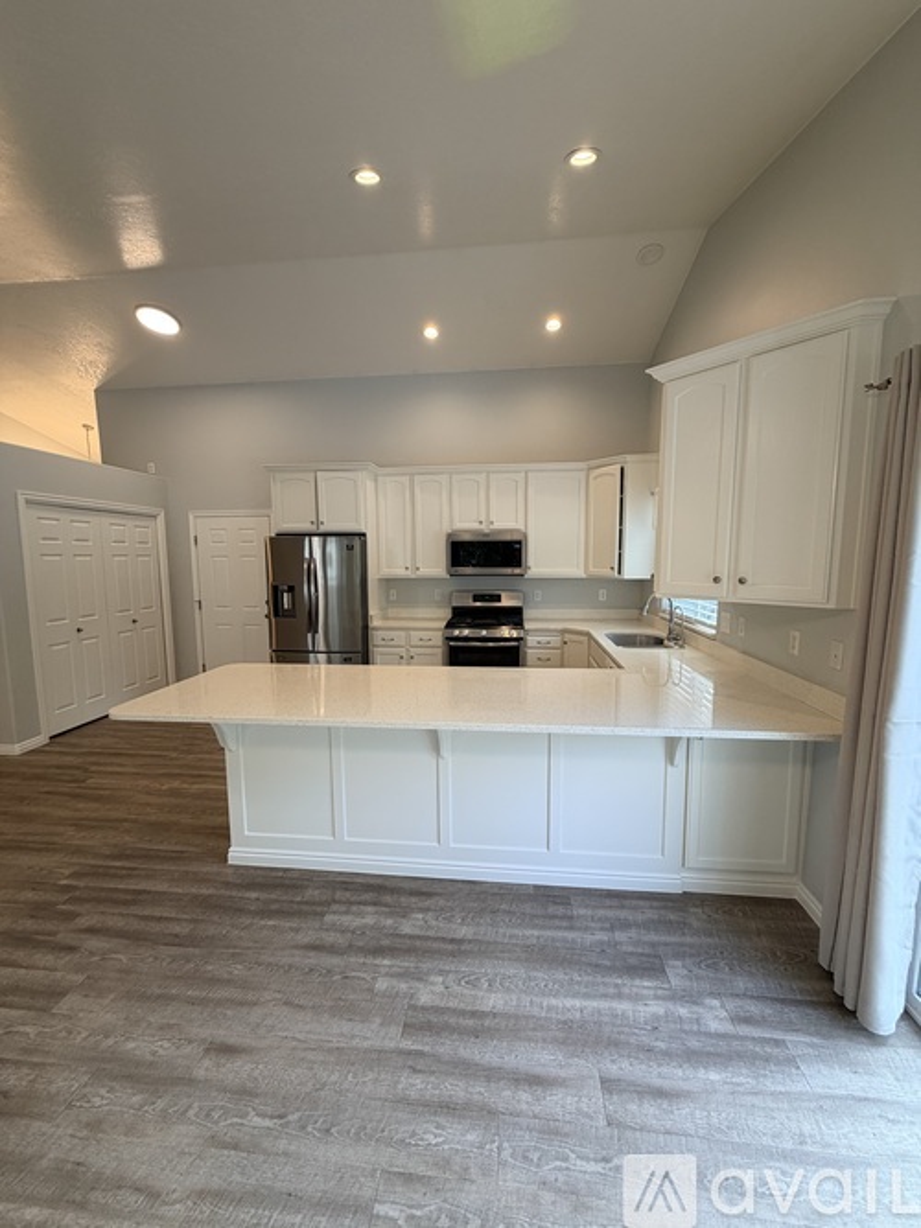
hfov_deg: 85.7
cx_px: 460
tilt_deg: -6.3
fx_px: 497
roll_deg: +0.2
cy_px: 614
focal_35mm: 14
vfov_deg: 102.1
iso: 160
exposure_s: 1/120
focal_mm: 2.22
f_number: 2.2
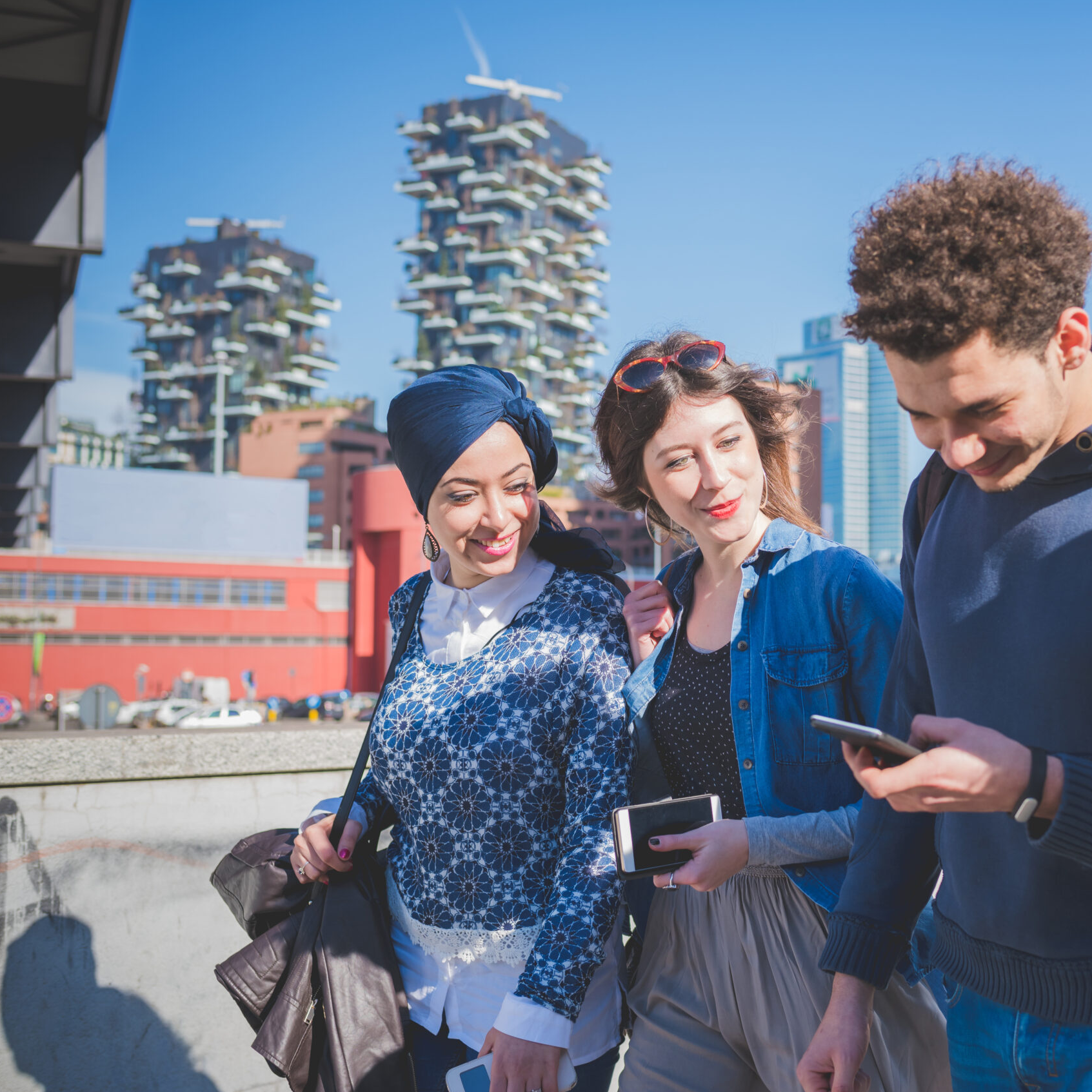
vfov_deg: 37.6
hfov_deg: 36.9
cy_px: 549
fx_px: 1606
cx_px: 786
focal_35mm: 45
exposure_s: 1/1000
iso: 200
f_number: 4
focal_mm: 35
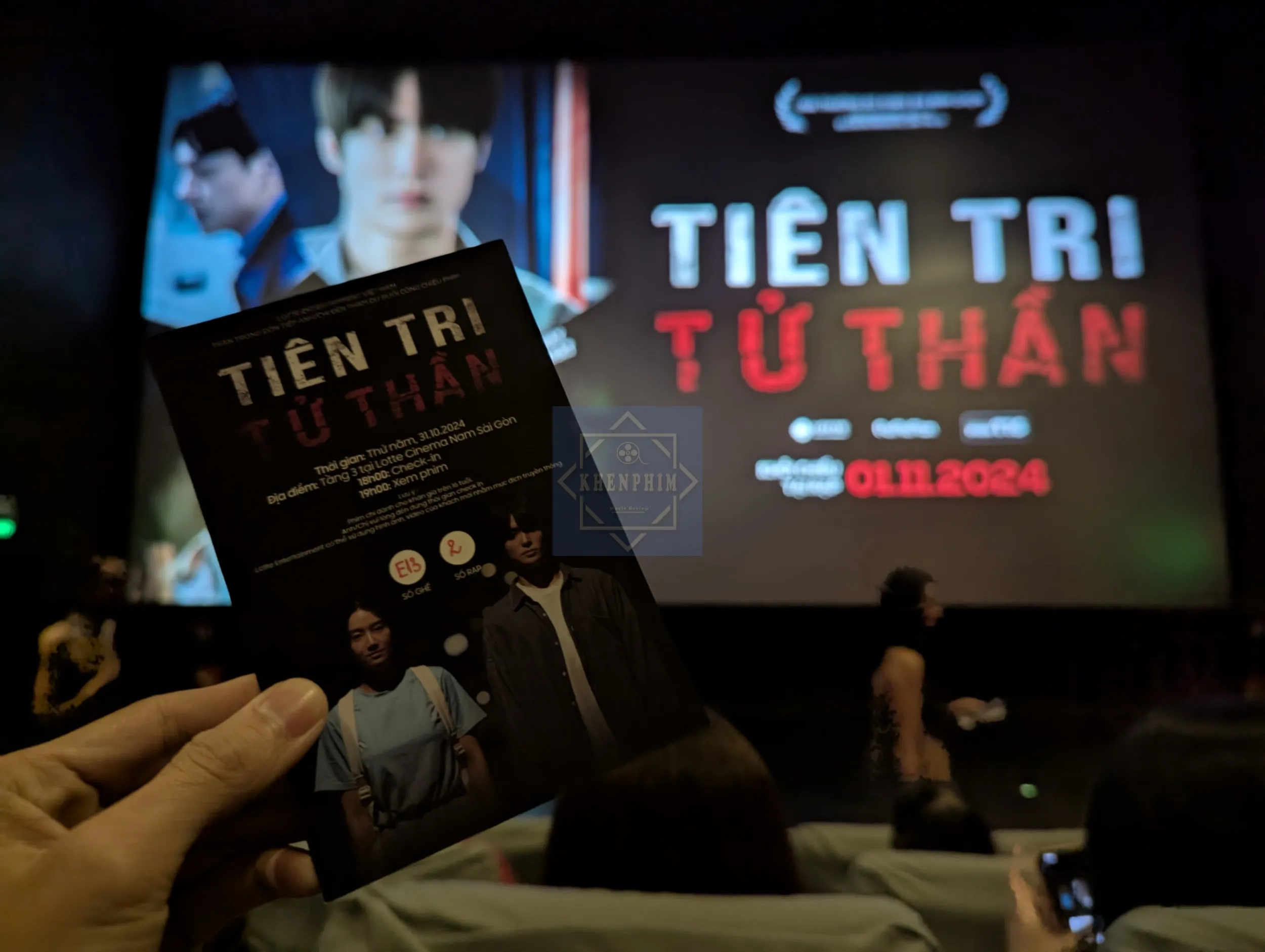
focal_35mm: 24
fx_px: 878
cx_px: 632
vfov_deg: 56.9
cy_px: 476
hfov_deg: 71.5
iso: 949
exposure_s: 1/39.3
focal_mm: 6.81
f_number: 1.85
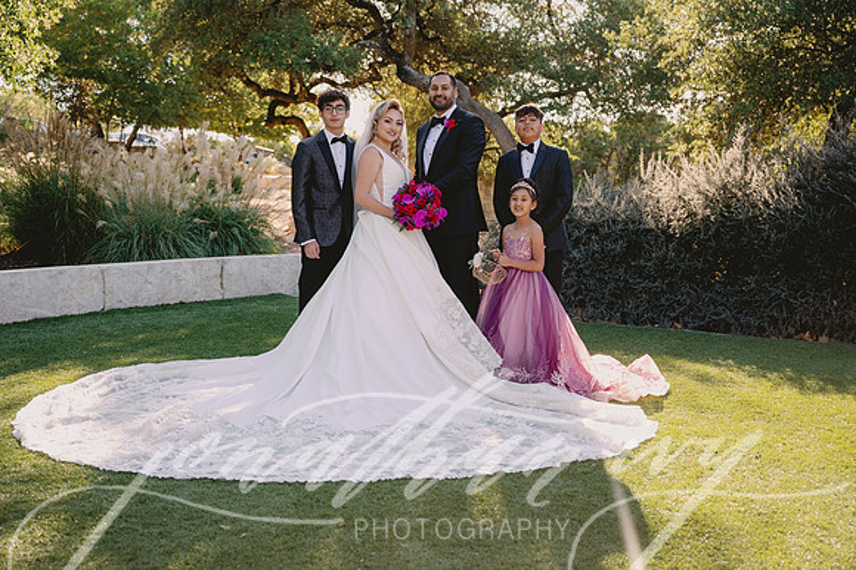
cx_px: 428
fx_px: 951
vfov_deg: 33.4
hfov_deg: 48.5
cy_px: 285
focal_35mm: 40
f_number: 3.5
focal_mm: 40
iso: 100
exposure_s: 1/250
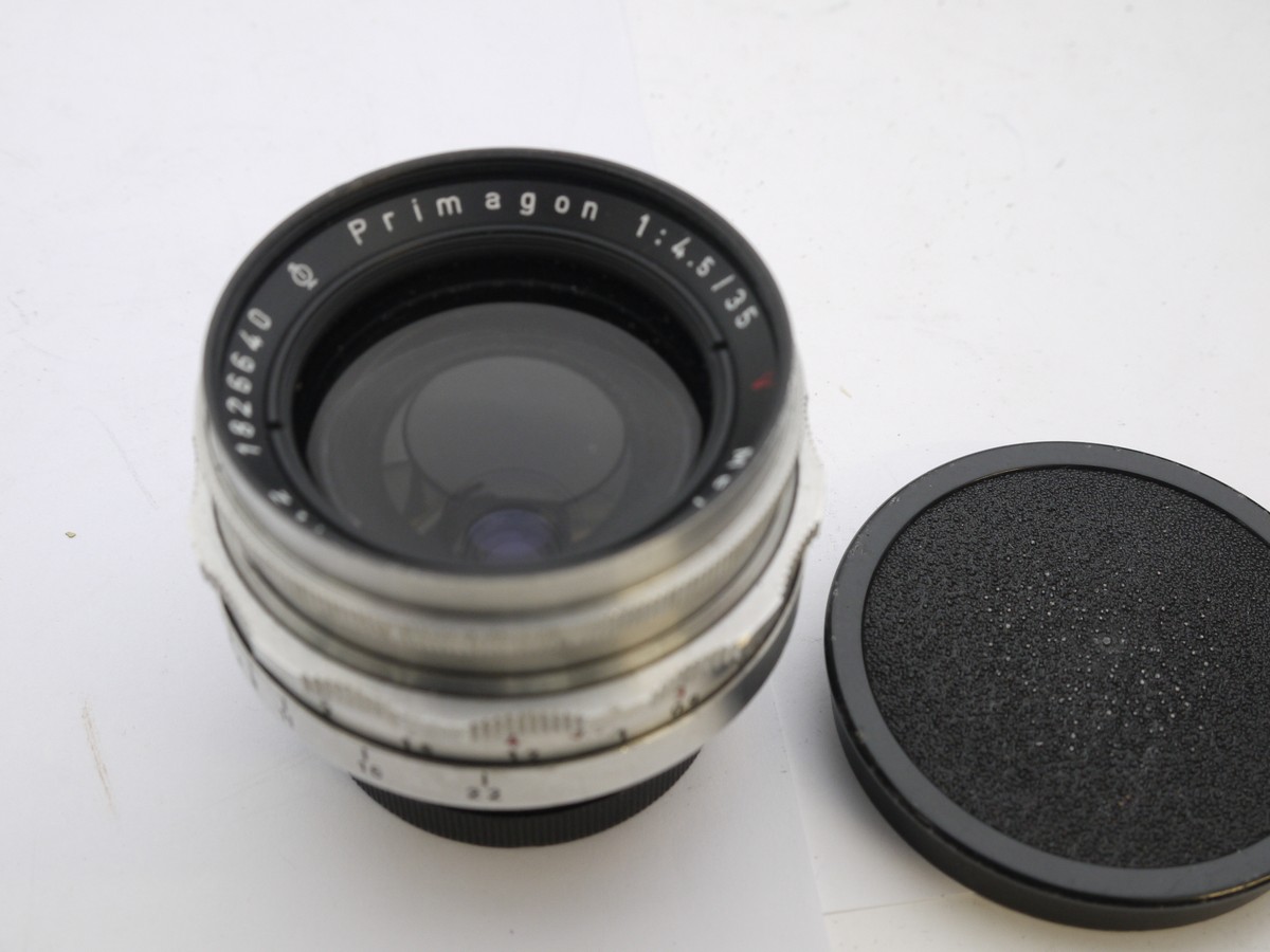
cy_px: 476
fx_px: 1834
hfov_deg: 38.2
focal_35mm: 50
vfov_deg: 29.1
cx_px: 635
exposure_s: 1/13
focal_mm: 25
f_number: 10
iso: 400
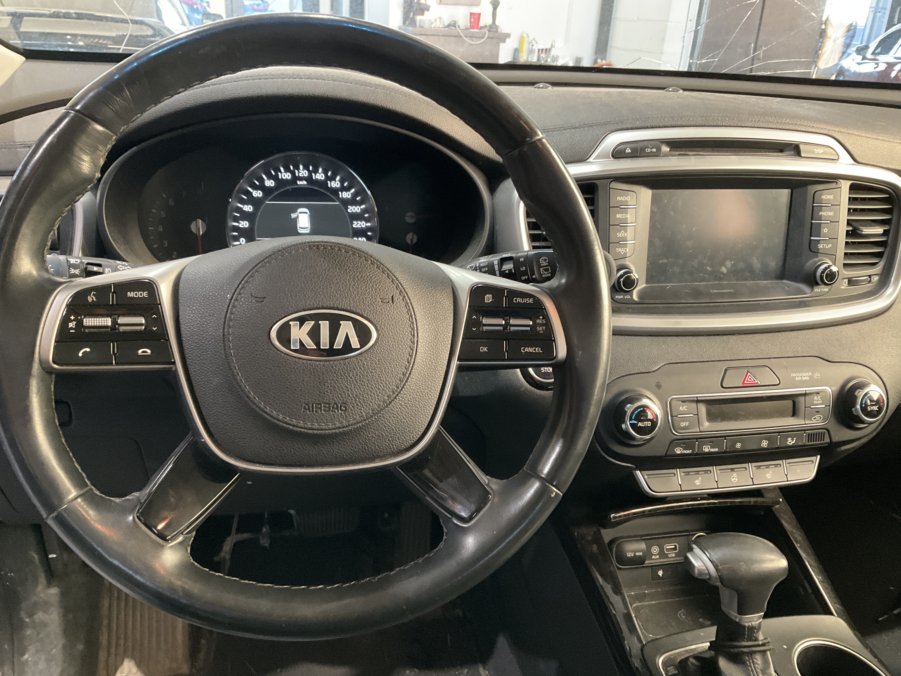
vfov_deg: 48.2
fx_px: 755
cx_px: 450
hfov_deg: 61.7
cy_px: 338
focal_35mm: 29
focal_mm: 3
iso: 320
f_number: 1.8
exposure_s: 1/56
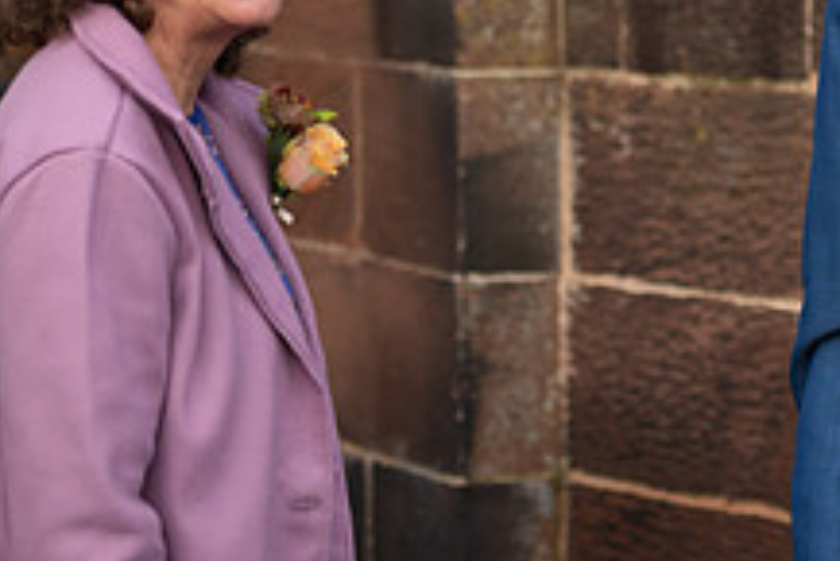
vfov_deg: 5.2
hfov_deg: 7.7
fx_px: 6234
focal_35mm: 267
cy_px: 120
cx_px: 797
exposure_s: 1/400
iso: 125
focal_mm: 100
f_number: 2.8
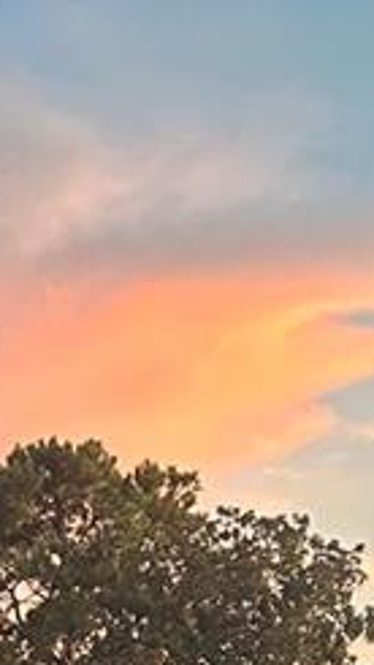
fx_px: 2254
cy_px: 1281
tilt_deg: -7.0
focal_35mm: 128
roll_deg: +0.8
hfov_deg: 9.3
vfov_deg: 14.3
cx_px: -100
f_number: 1.78
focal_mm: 6.86
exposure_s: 1/60
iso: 400
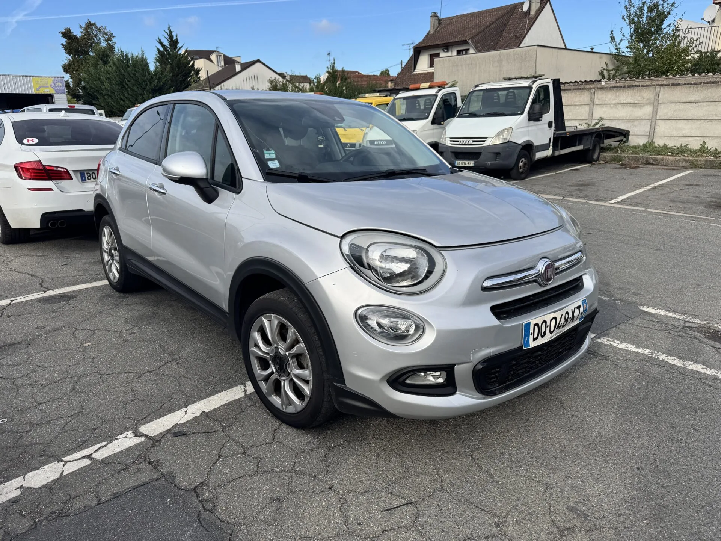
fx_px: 500
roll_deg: -1.4
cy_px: 270
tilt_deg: -14.9
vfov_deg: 56.8
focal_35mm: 24
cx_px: 360
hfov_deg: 71.6
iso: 80
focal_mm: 6.76
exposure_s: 1/2710
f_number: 1.78
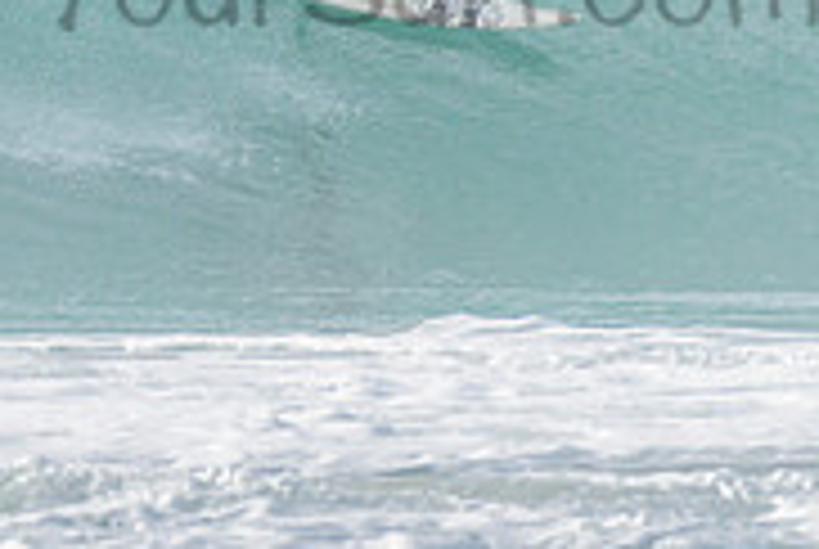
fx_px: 44434
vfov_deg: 0.7
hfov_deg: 1.1
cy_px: -235
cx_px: 211
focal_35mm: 1950
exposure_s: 1/2000
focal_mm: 500
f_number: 5.6
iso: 360
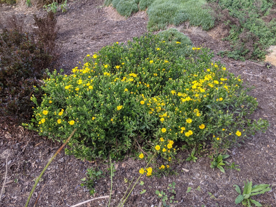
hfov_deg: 65.3
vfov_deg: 51.4
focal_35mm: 27
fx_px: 215
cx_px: 138
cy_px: 104
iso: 49
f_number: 1.8
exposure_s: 1/419
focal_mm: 4.44
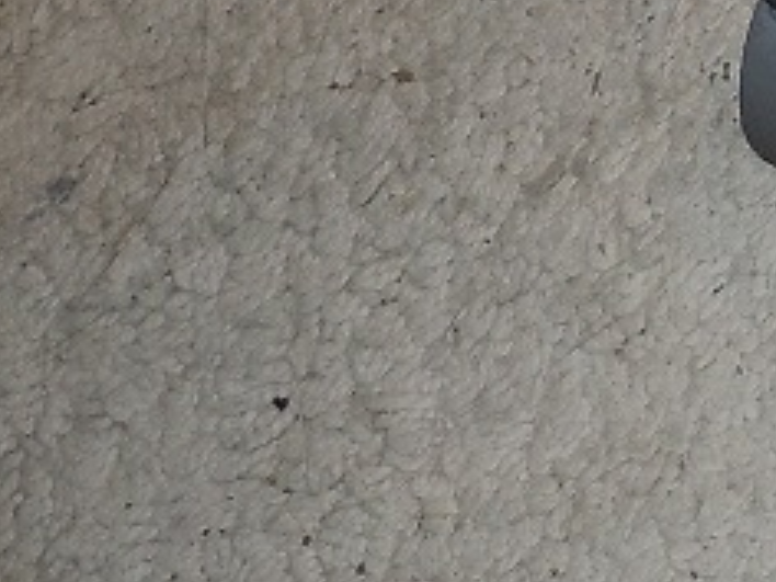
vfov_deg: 11.3
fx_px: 2869
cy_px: -128
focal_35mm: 128
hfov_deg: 13.4
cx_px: 1526
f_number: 3.7
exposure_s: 1/25
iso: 200
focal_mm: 5
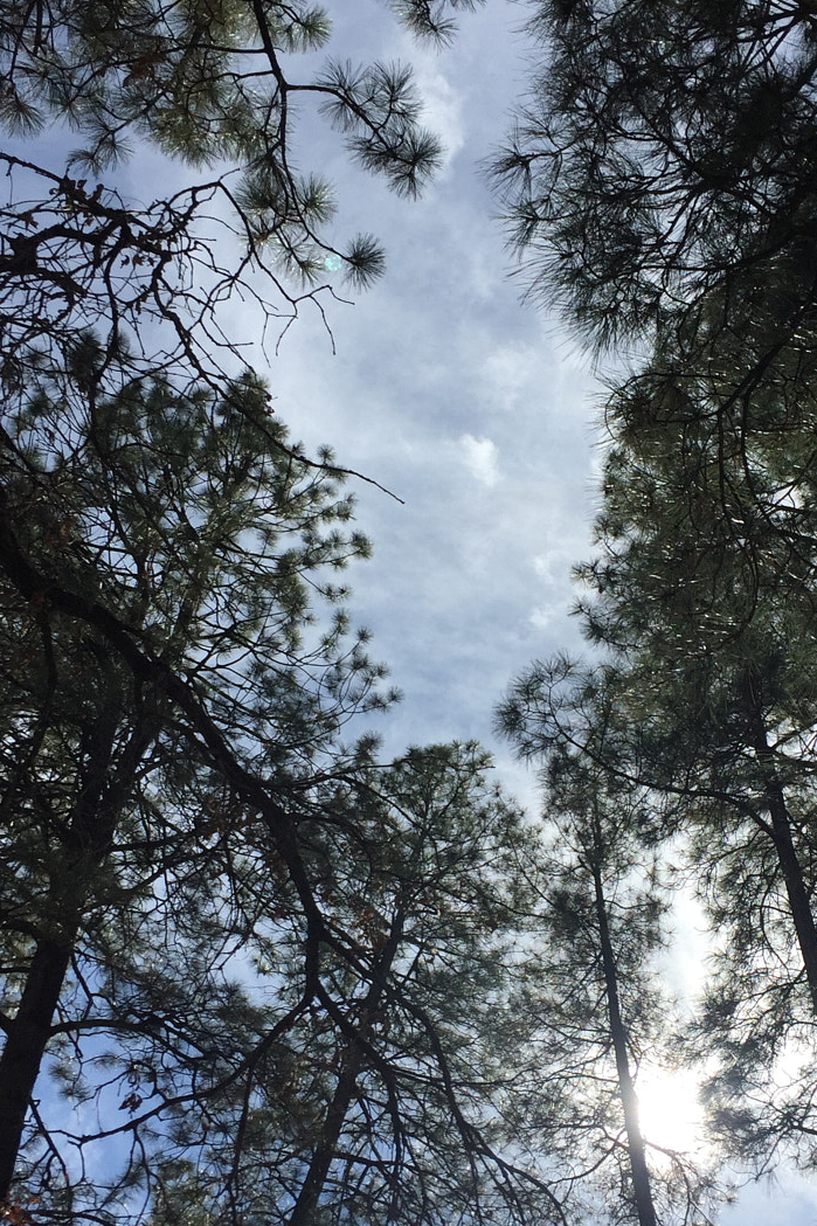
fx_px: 1566
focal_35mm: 46
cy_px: 688
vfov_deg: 42.7
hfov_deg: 29.1
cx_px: 498
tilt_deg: +59.5
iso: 32
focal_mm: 4.15
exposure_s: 1/3300
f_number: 2.2
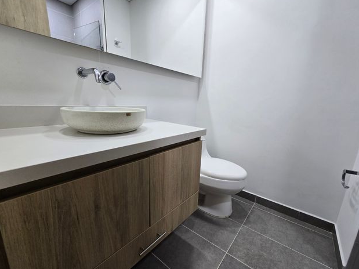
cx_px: 191
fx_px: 145
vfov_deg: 85.6
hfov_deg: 101.9
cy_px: 137
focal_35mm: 14
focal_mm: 2.2
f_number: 2.2
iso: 125
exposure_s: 1/60
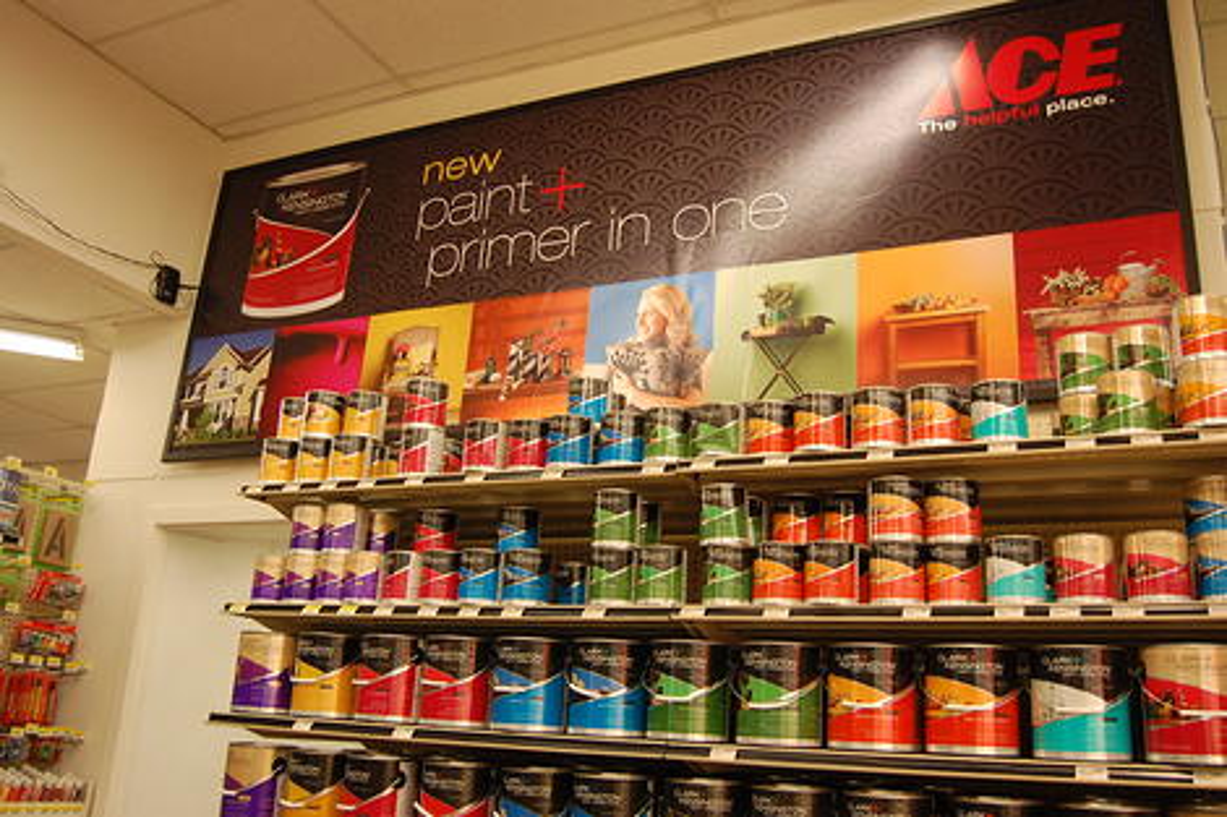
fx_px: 1124
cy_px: 408
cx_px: 614
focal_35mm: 33
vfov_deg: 39.9
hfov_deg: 57.2
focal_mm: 22
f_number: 4
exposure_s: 1/60
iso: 400
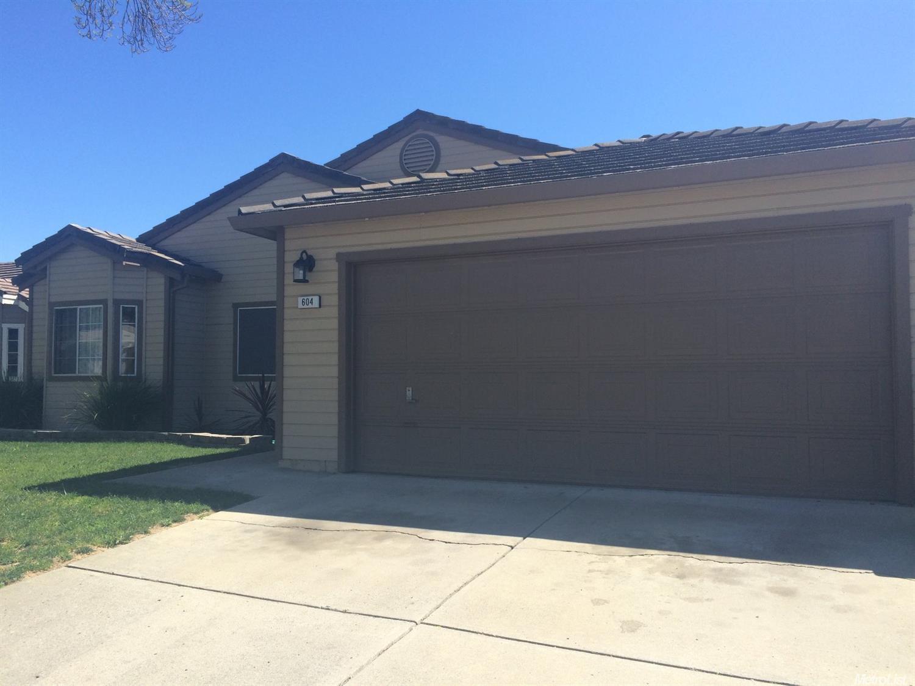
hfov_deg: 61.7
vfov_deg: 48.2
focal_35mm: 29
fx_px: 766
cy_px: 343
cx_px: 458
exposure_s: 1/1414
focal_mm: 4.15
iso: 32
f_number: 2.2
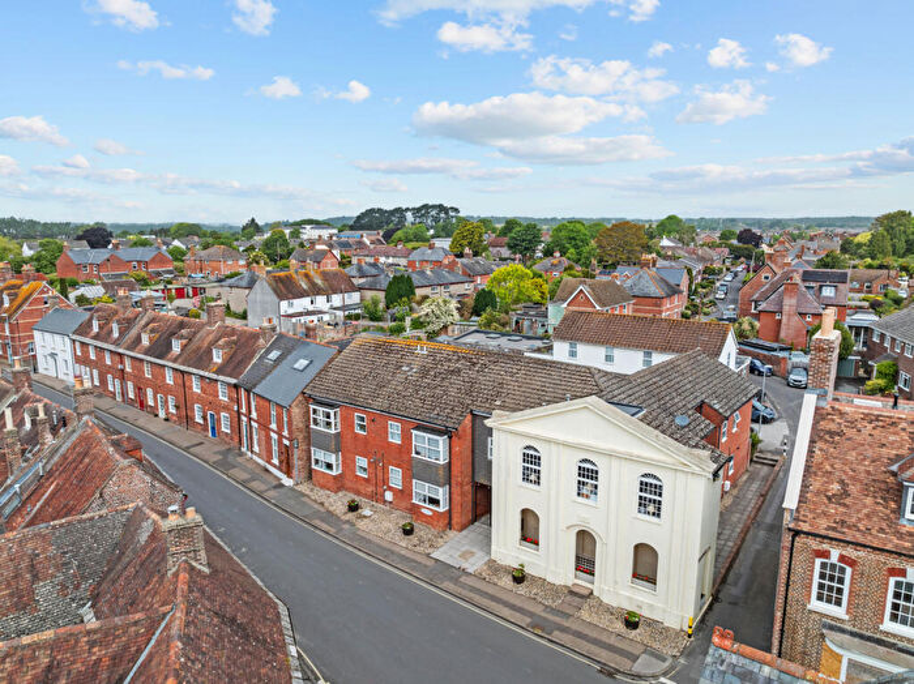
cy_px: 342
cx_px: 457
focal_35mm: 24
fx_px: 633
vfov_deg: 56.8
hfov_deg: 71.6
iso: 100
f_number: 2.8
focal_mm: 12.29
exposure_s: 1/100
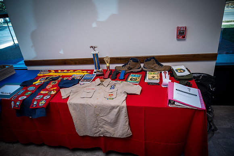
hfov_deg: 73.8
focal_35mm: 24
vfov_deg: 53.1
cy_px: 78
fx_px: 156
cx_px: 117
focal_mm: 24
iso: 1000
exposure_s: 1/125
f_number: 4
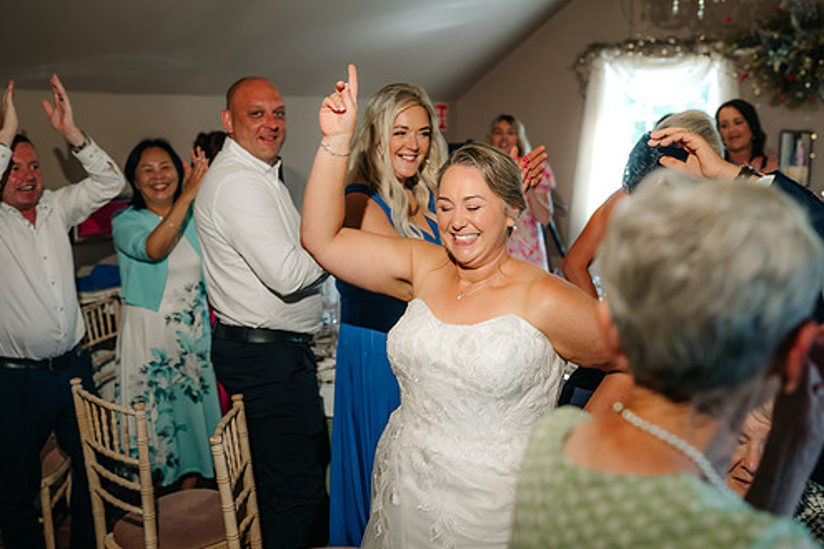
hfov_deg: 47.4
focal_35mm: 41
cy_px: 249
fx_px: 938
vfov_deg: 32.6
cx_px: 419
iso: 640
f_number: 2.5
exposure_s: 1/200
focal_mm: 35
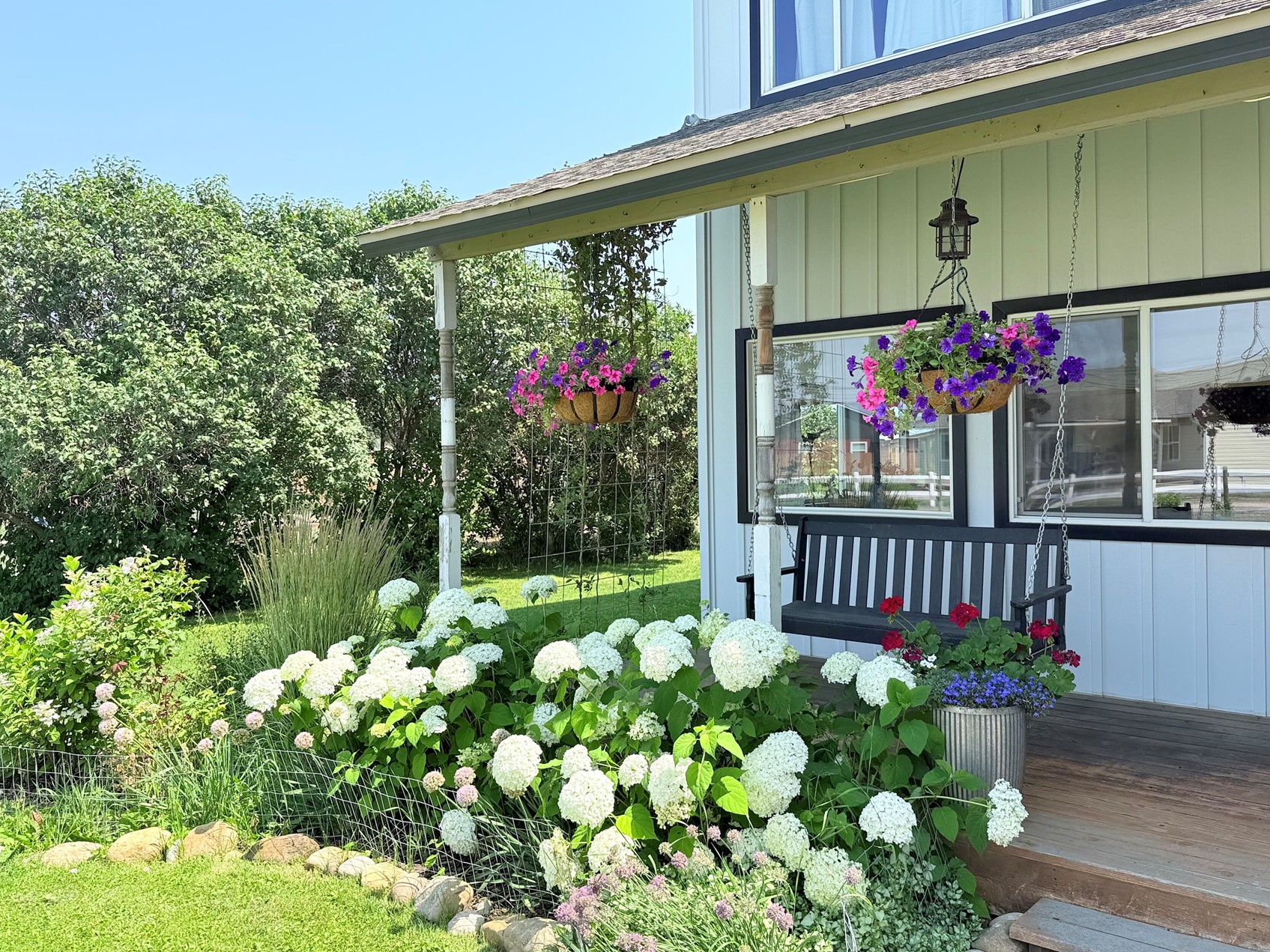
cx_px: 649
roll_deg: +0.8
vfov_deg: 48.2
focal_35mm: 29
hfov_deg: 61.7
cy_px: 457
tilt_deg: -0.2
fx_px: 1064
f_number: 1.78
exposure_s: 1/1855
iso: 80
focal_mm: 6.76
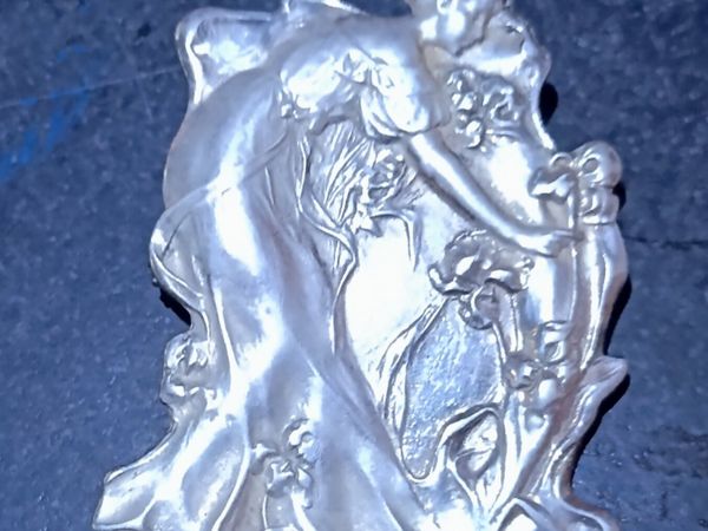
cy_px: 266
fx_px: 491
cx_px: 354
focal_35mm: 24
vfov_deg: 56.8
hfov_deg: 71.6
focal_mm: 5.24
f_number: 1.7
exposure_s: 1/33.3
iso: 1250
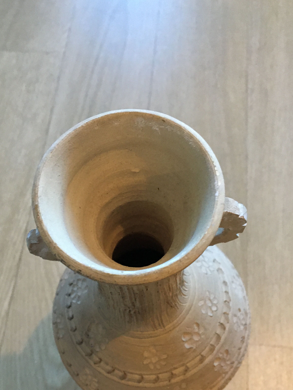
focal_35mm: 38
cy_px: 241
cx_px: 137
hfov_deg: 37.7
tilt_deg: -66.3
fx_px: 429
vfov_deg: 48.6
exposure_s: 1/17
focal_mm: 4.15
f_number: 2.2
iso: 200
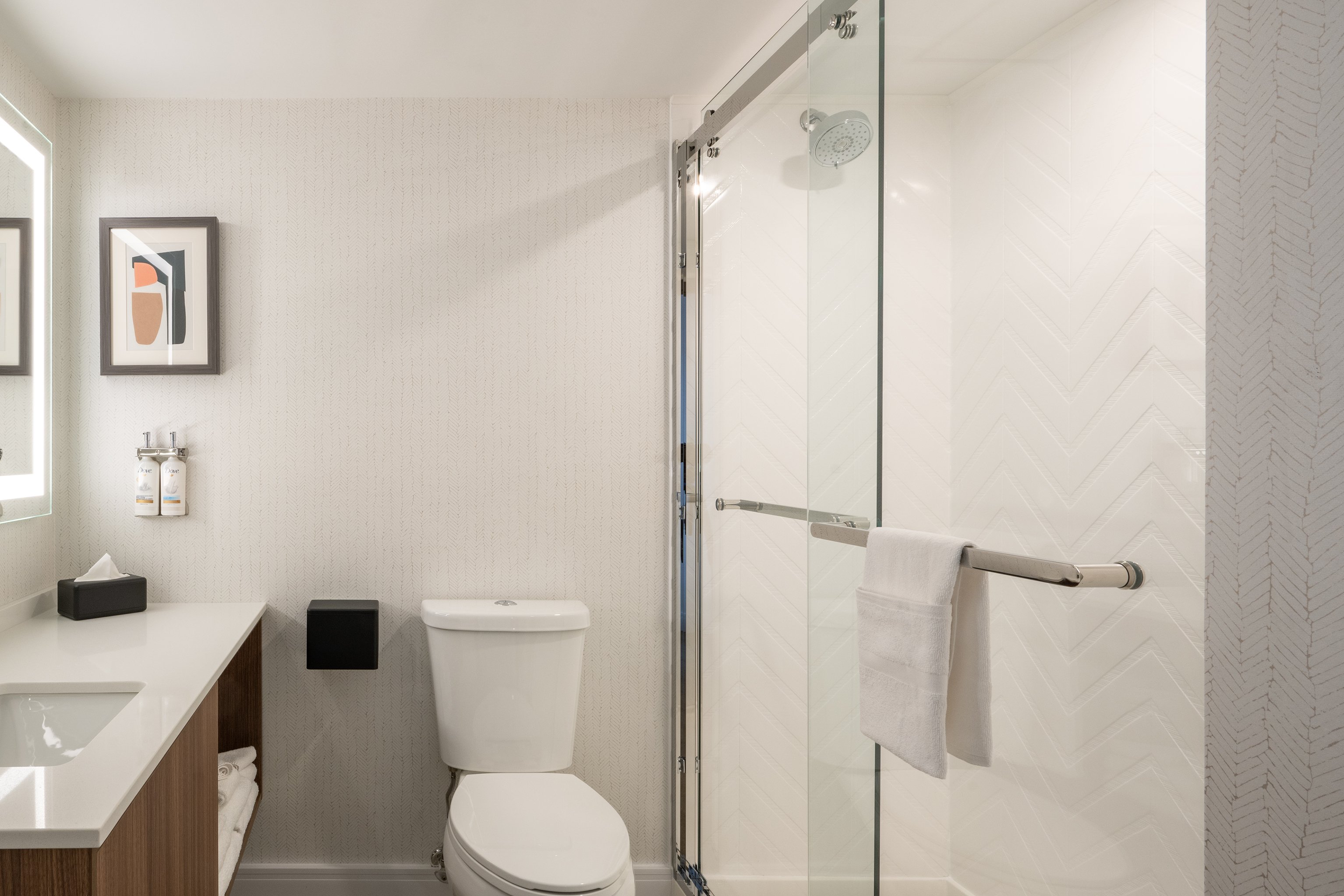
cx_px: 397
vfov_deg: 57.2
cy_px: 460
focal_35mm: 22
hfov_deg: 74.9
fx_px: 821
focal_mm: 15
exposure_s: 1/1.67
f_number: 14
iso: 160
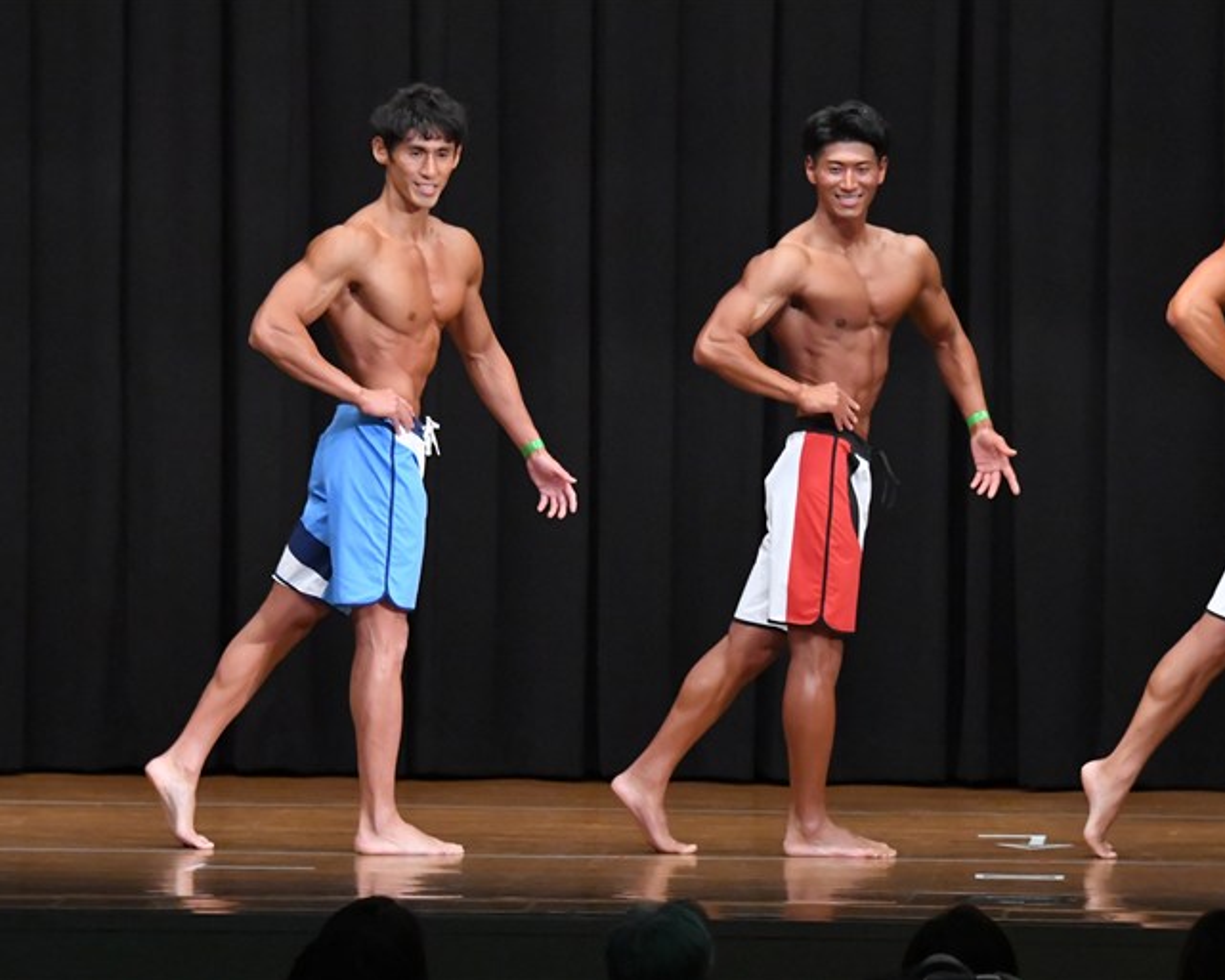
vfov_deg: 6.8
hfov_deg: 8.4
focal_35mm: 229
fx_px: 8304
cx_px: 572
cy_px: 491
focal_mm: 135
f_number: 5.6
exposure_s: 1/400
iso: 8000
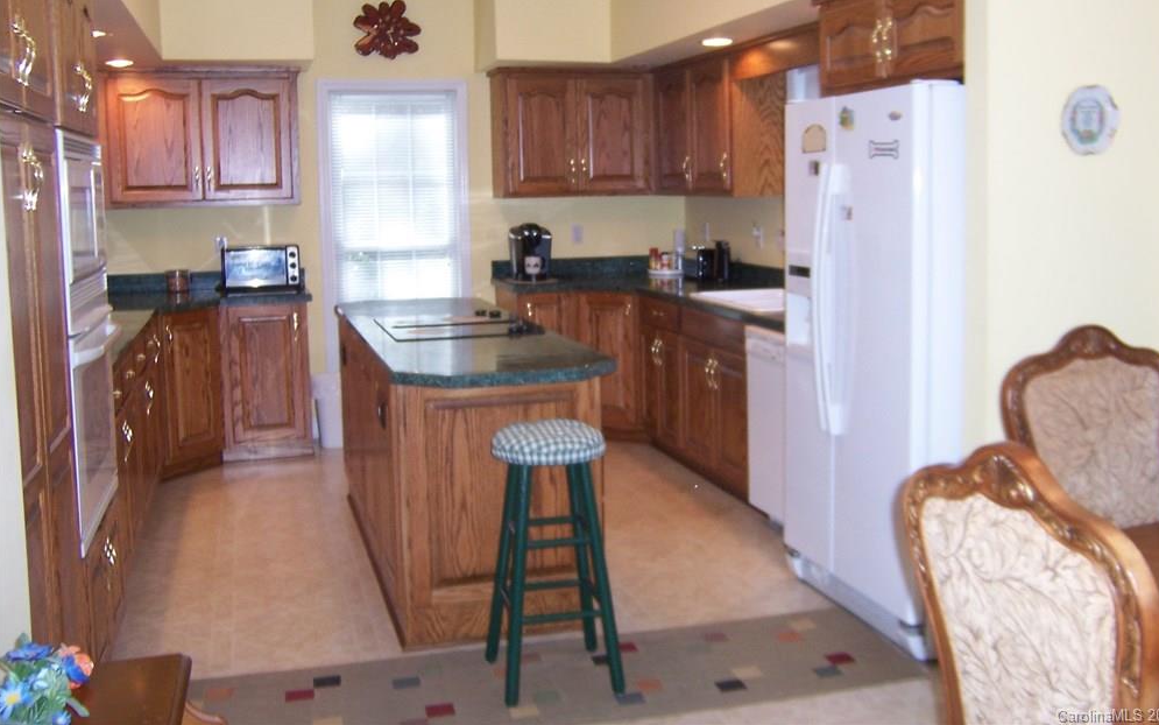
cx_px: 593
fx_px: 1137
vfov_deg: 35.2
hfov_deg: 54.0
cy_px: 279
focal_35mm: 36
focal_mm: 5.5
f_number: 2.8
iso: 140
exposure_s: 1/60
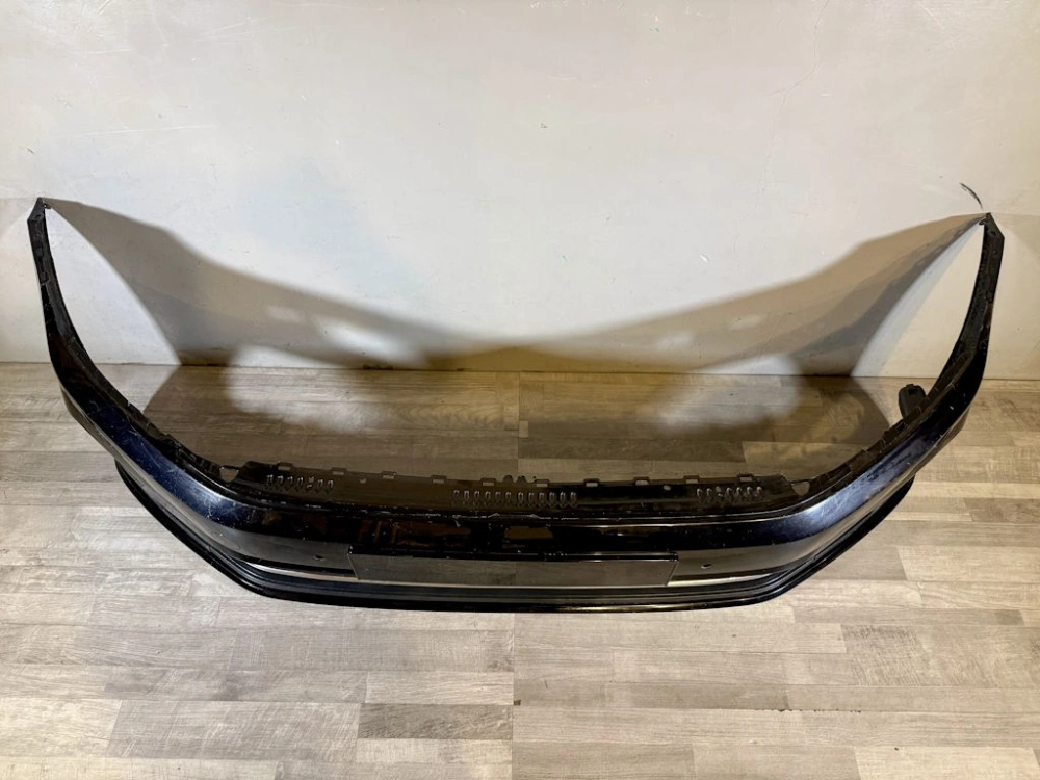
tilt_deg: -47.9
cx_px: 520
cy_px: 390
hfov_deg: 71.6
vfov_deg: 56.8
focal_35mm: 24
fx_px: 721
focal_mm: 6.76
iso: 250
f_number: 1.78
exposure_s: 1/50
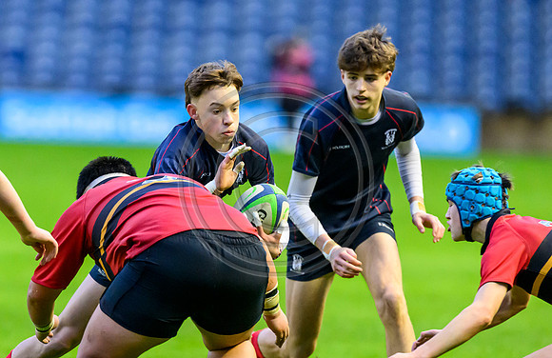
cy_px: 241
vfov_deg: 1.9
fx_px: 10922
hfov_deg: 2.9
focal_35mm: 718
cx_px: 69
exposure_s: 1/1000
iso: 8000
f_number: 4
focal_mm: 400
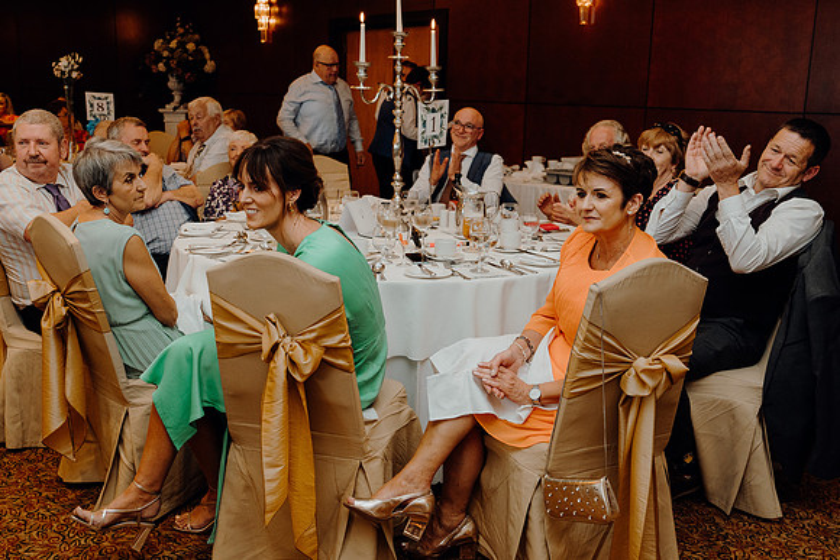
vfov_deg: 36.9
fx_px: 840
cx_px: 420
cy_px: 280
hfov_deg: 53.1
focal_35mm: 36
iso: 1250
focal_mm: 24
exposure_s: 1/200
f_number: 2.8
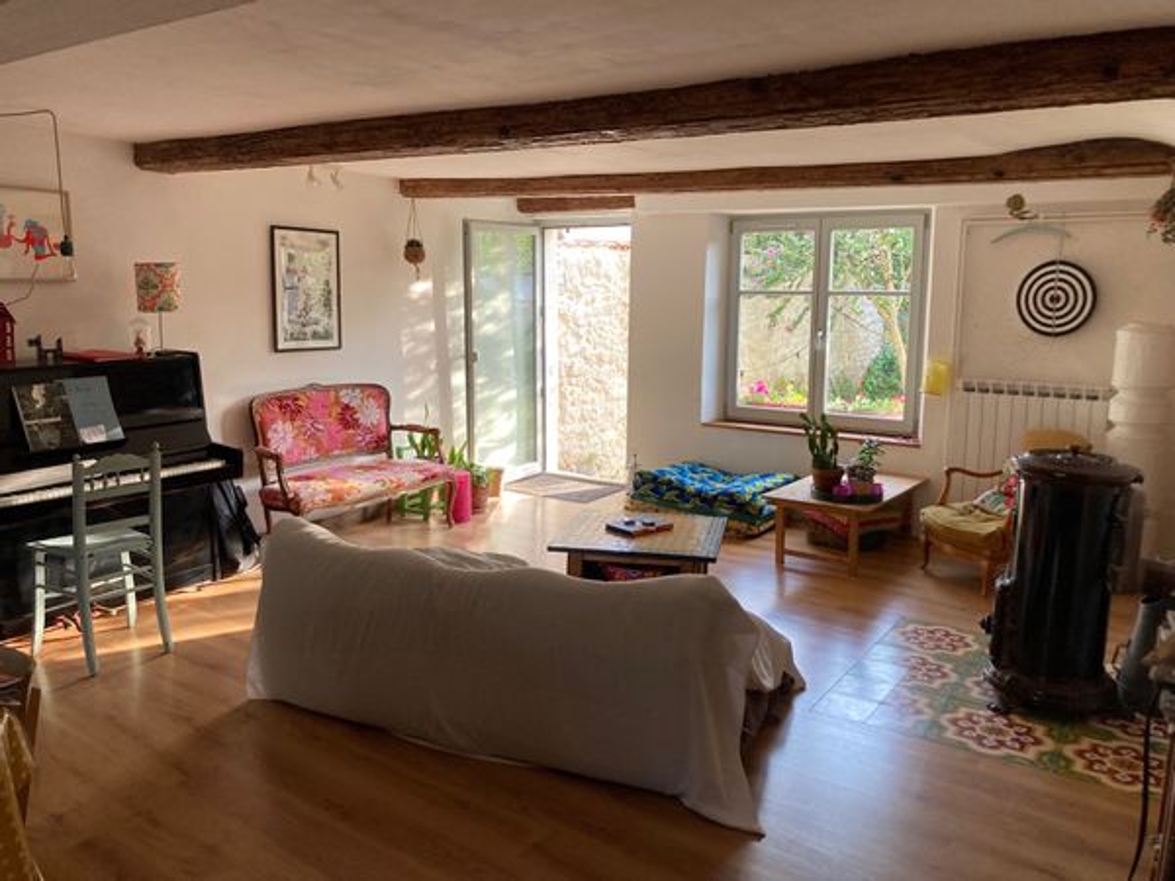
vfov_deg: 49.7
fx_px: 950
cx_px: 588
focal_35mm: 28
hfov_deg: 63.4
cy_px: 440
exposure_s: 1/83
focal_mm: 3.99
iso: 80
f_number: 1.8
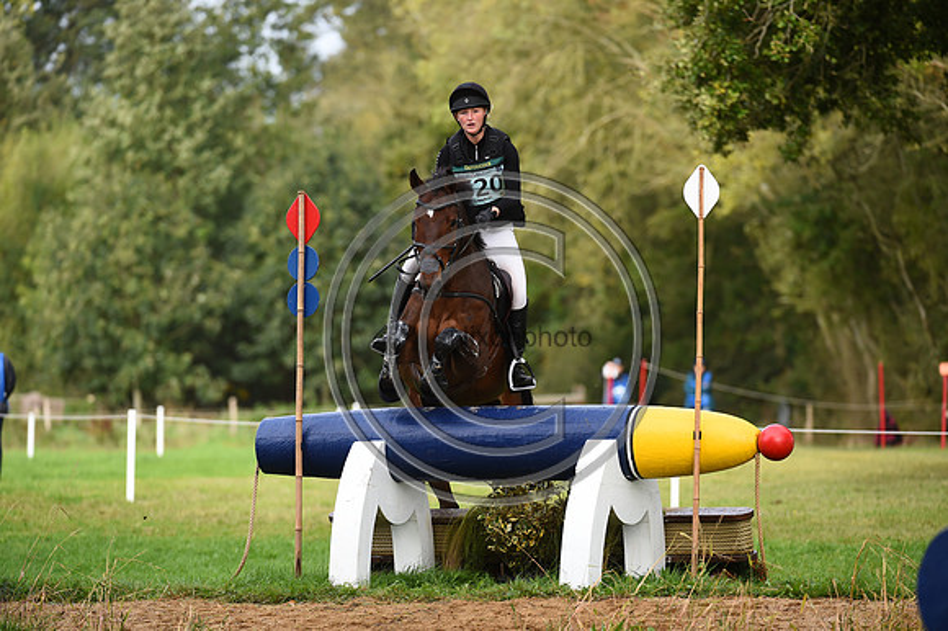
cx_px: 474
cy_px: 316
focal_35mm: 300
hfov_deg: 6.9
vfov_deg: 4.6
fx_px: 7895
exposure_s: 1/1250
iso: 900
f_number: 5
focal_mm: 300
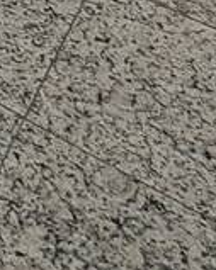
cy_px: -637
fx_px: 920
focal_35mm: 115
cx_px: -420
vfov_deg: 9.9
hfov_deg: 10.1
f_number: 2.2
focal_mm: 1.74
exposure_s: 1/40
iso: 80
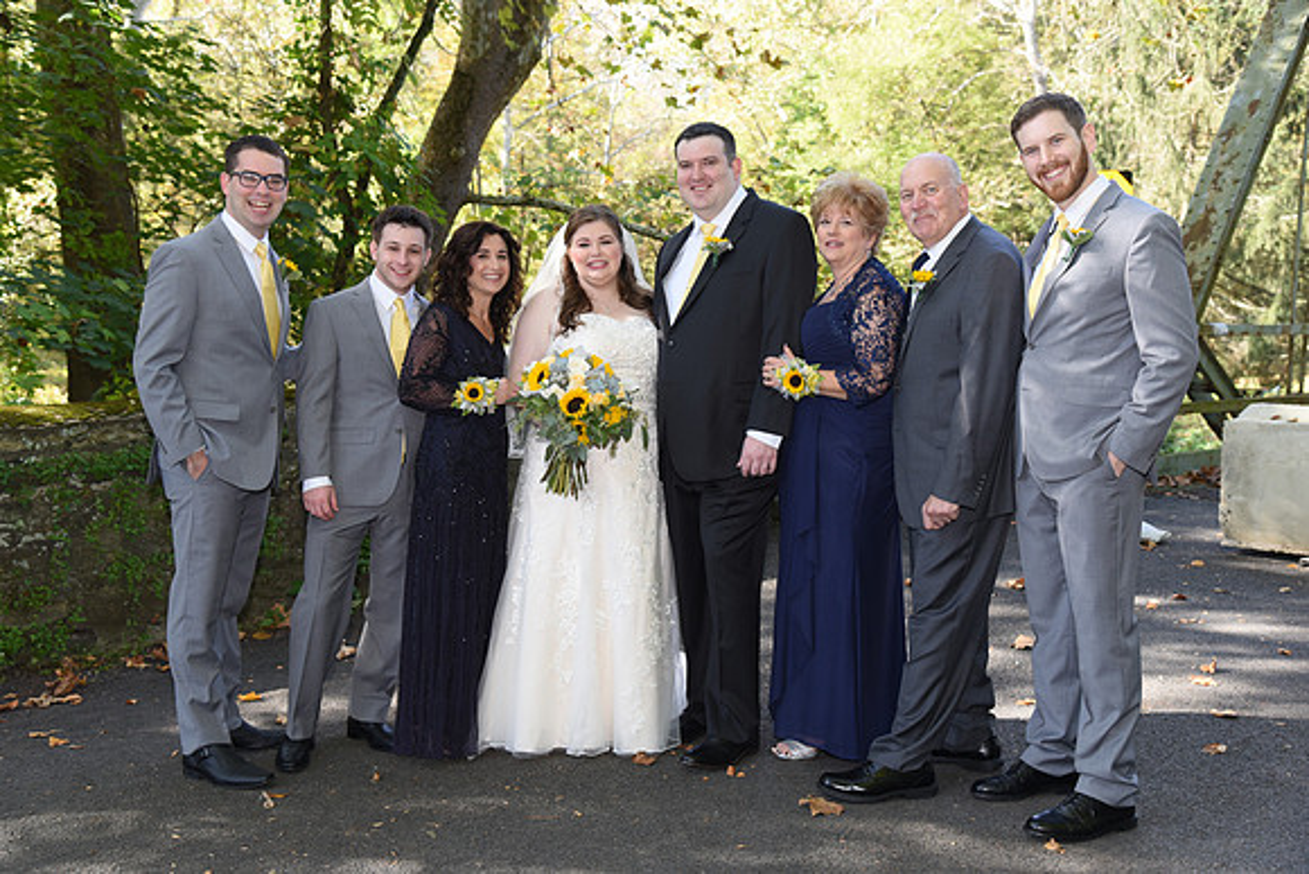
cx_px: 654
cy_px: 437
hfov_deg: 44.5
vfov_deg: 30.5
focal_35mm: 44
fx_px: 1600
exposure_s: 1/200
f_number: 5
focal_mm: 44
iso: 640
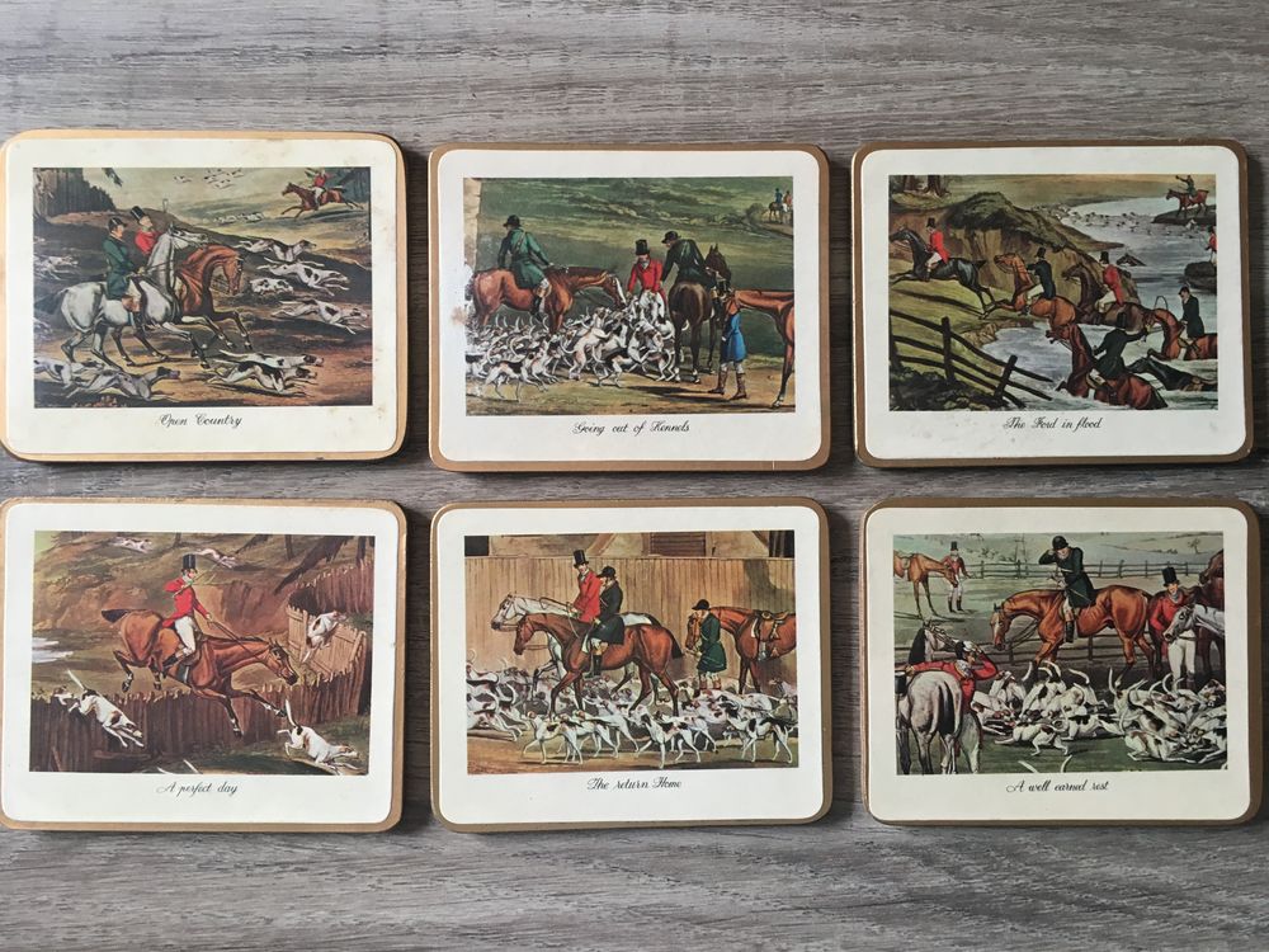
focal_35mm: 29
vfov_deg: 48.2
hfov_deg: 61.7
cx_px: 634
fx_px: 1063
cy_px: 476
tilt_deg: -87.9
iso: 80
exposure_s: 1/33
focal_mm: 4.15
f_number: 2.2
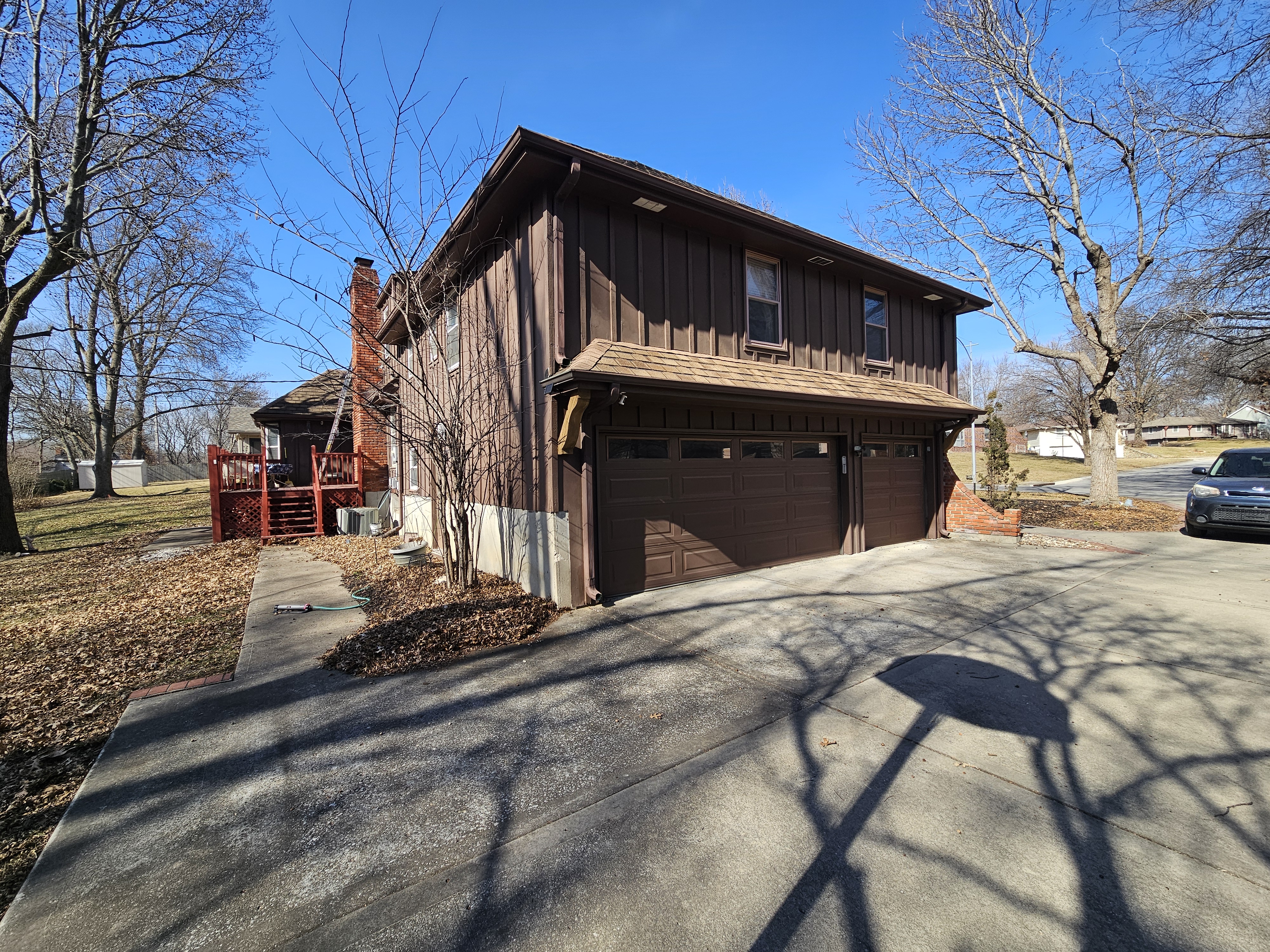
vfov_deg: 89.9
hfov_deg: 106.2
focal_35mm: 13
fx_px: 477
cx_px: 635
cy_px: 476
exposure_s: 1/1044
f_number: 2.2
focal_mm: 2.2
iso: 50
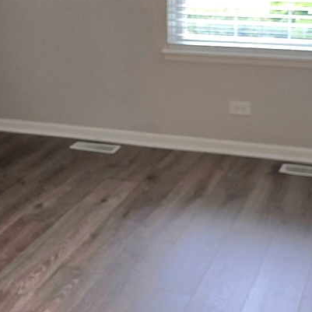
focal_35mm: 73
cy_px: 61
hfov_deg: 23.6
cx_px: 103
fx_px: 744
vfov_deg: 23.3
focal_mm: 6.3
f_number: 1.7
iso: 50
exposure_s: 1/60.2
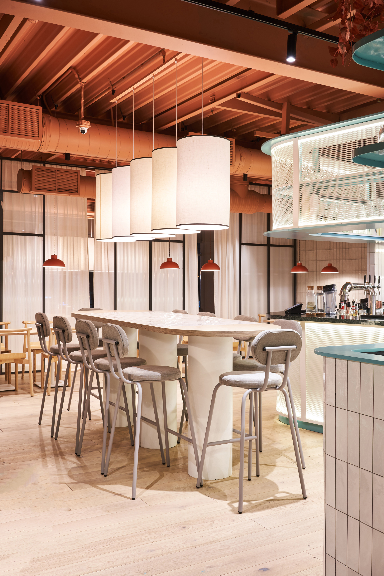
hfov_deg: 37.9
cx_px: 192
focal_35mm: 35
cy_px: 288
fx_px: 560
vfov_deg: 54.4
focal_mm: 35
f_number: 11
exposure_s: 2.5
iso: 100
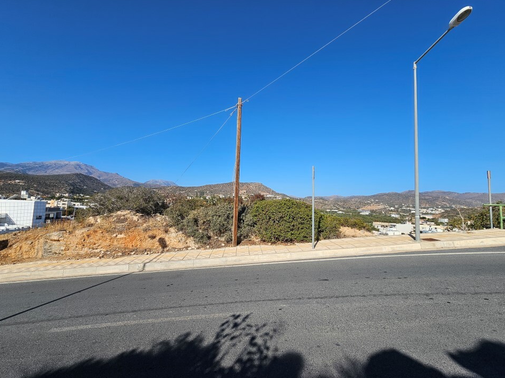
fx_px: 204
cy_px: 188
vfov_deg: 85.7
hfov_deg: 102.0
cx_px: 244
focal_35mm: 14
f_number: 2.2
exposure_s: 1/3264
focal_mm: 2.2
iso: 50
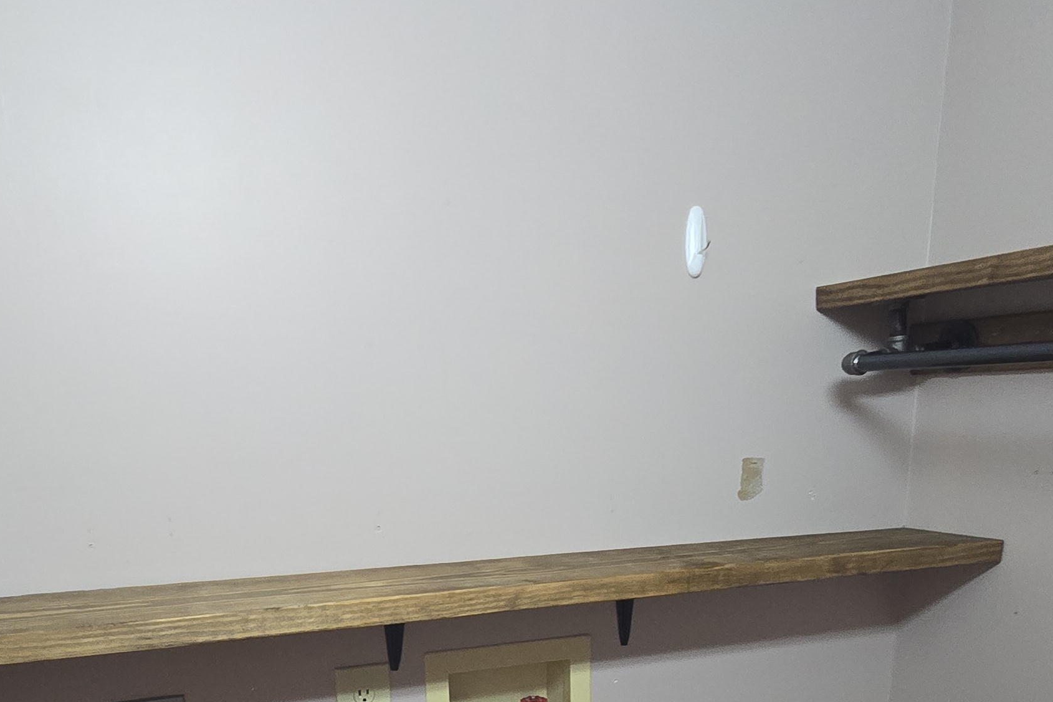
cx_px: 490
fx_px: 936
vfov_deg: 36.9
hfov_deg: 58.7
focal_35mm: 32
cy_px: 701
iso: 400
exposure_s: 1/60
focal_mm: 2.2
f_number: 2.2
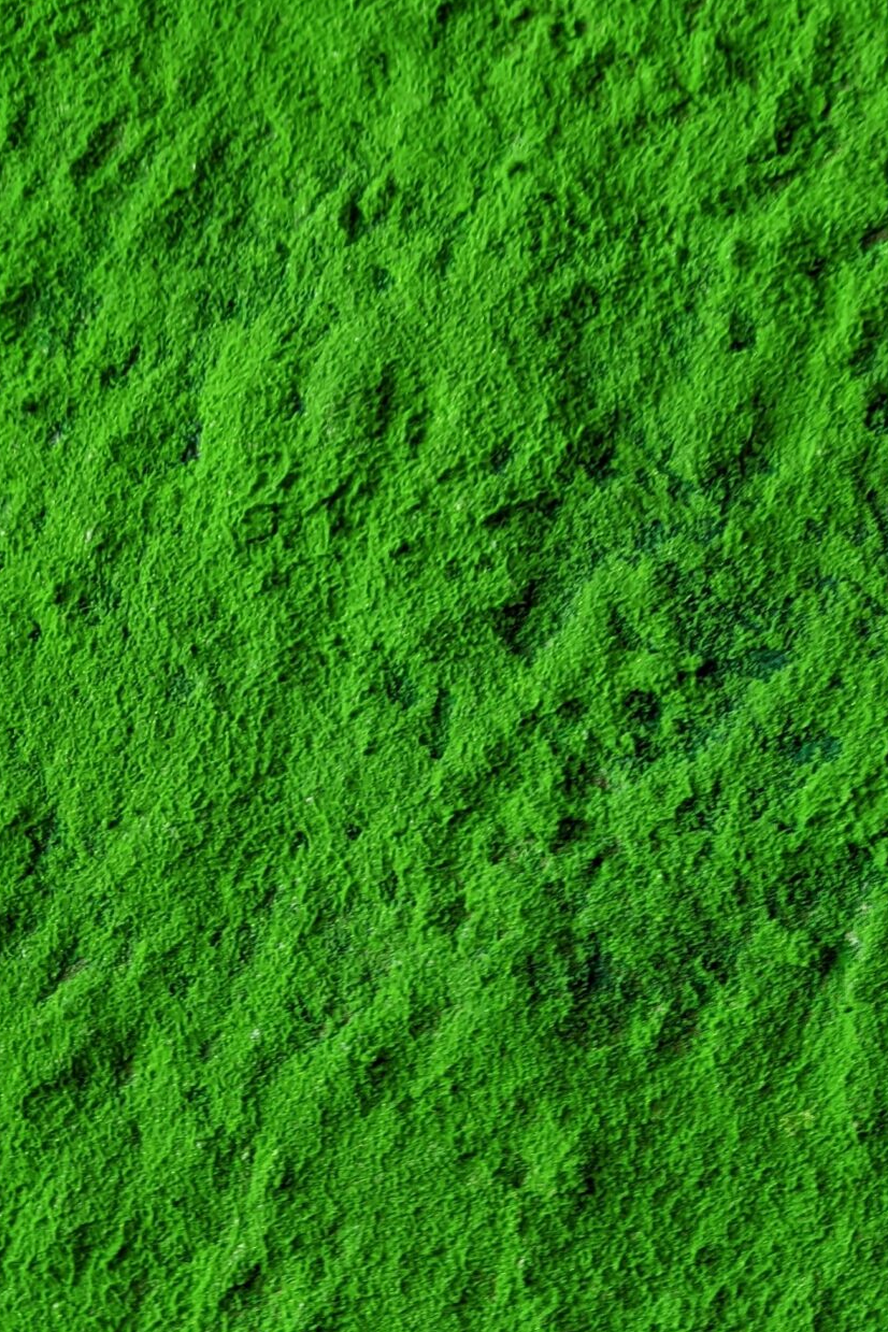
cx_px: 849
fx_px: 2146
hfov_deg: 22.6
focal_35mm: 58
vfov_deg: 33.7
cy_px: 1029
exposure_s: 1/25
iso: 83
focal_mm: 4.44
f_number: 1.8
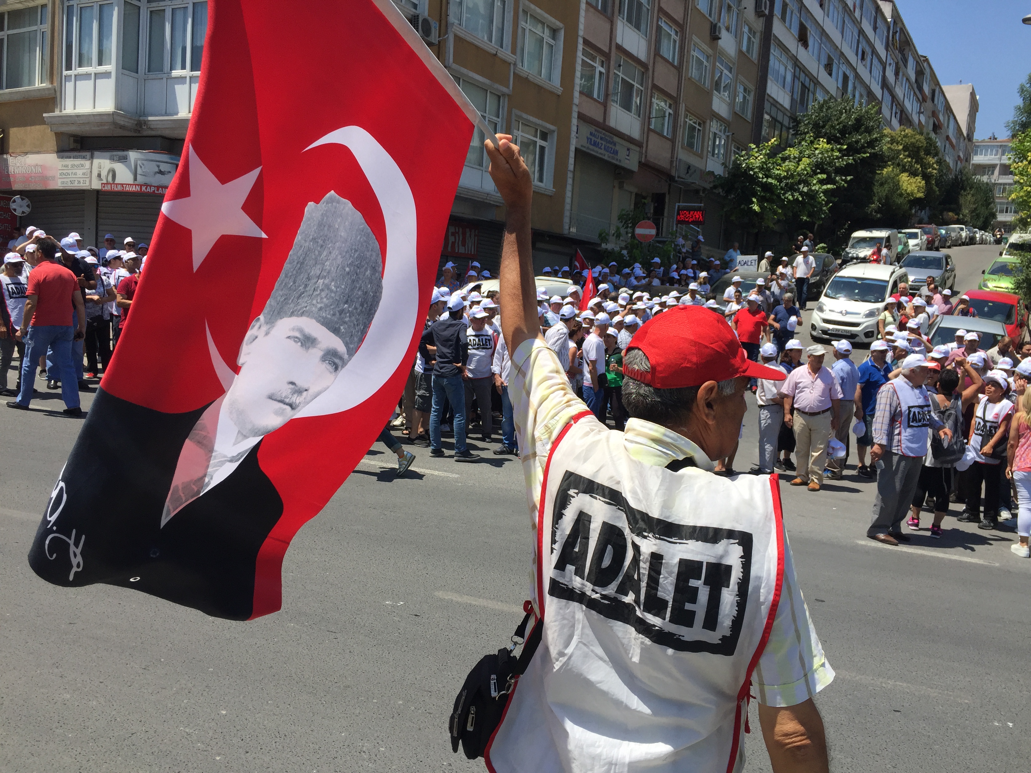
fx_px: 864
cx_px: 516
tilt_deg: -6.1
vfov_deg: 48.2
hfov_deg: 61.7
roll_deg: -5.8
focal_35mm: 29
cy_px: 386
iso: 32
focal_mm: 4.15
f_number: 2.2
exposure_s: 1/2326
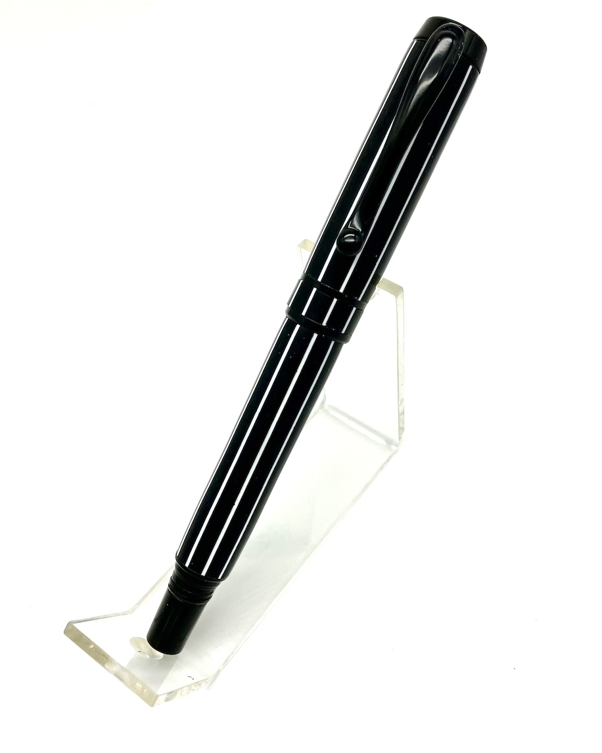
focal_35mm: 34
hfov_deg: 43.3
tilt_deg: -51.4
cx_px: 342
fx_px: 757
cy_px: 384
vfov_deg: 52.8
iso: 32
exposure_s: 1/1104
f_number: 1.8
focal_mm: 3.99
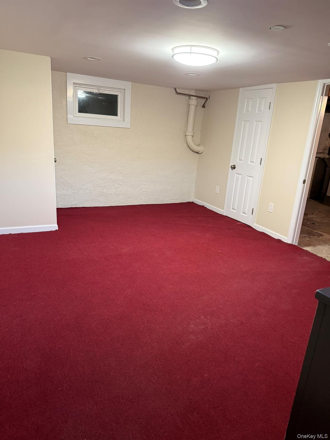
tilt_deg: -17.8
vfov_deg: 71.6
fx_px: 305
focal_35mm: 24
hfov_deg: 56.8
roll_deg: -4.0
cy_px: 220
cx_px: 165
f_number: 1.78
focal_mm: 6.76
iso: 500
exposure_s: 1/60
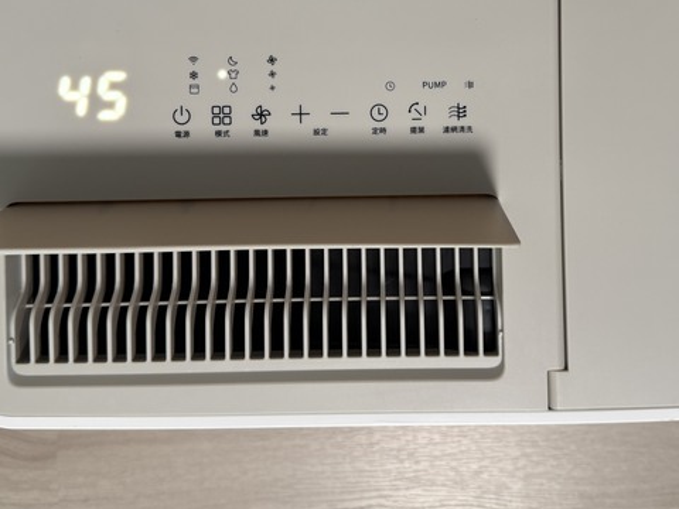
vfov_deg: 36.4
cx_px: 382
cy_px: 160
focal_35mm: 39
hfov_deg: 47.8
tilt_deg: -89.2
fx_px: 765
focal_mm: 6.76
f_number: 1.78
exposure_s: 1/50
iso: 160
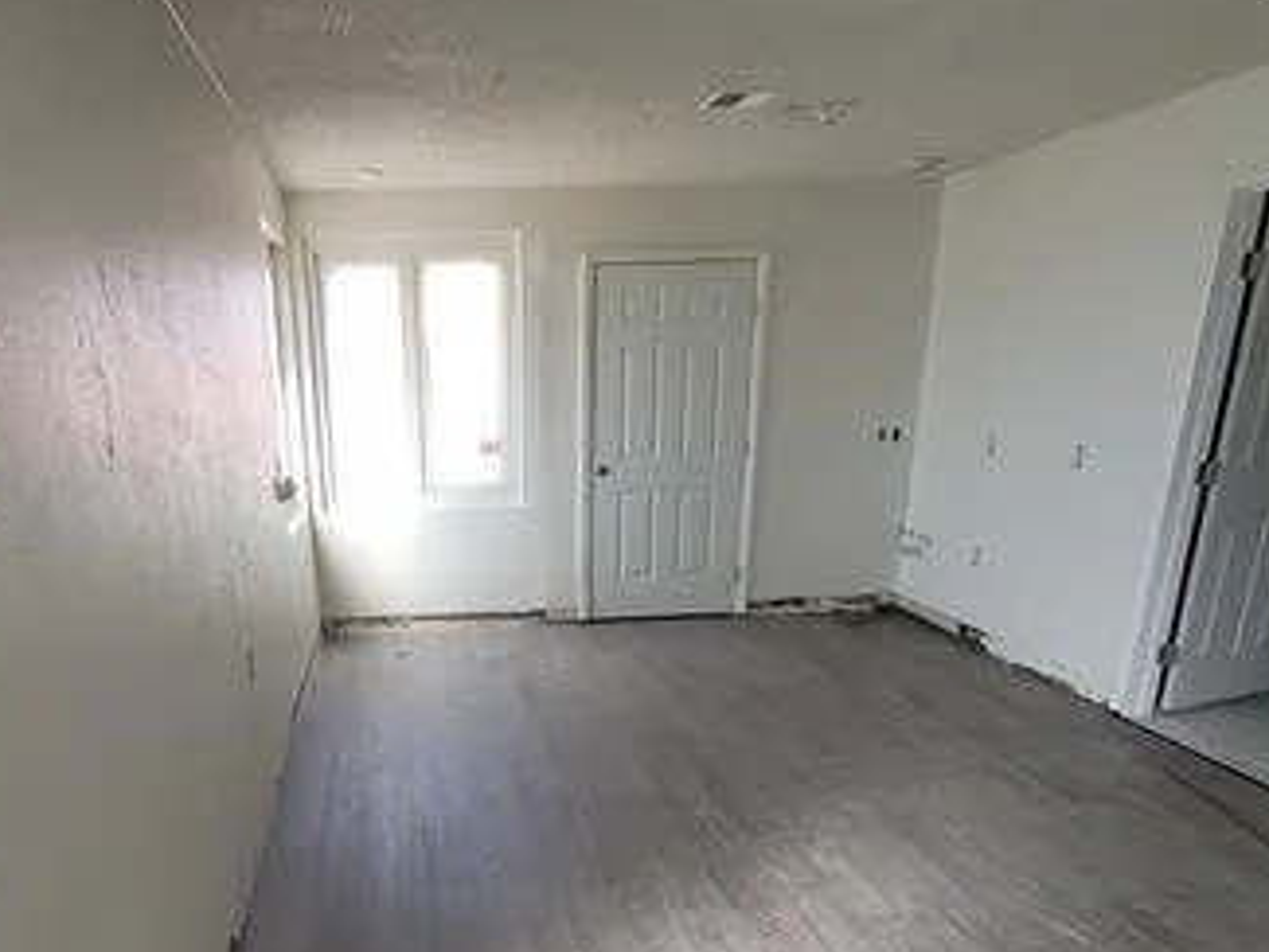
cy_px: 706
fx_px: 880
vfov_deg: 54.4
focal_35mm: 24
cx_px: 449
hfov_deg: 70.0
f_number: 2.2
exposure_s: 1/120
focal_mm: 2.2
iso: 80
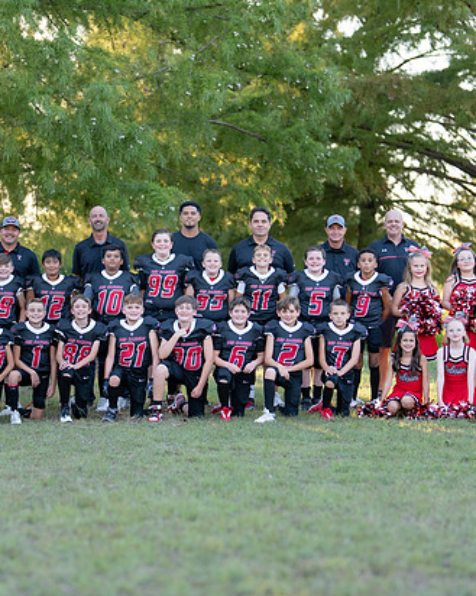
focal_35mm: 87
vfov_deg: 22.0
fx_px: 1534
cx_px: 195
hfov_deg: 17.6
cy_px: 331
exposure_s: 1/1250
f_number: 1.2
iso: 200
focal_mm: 50
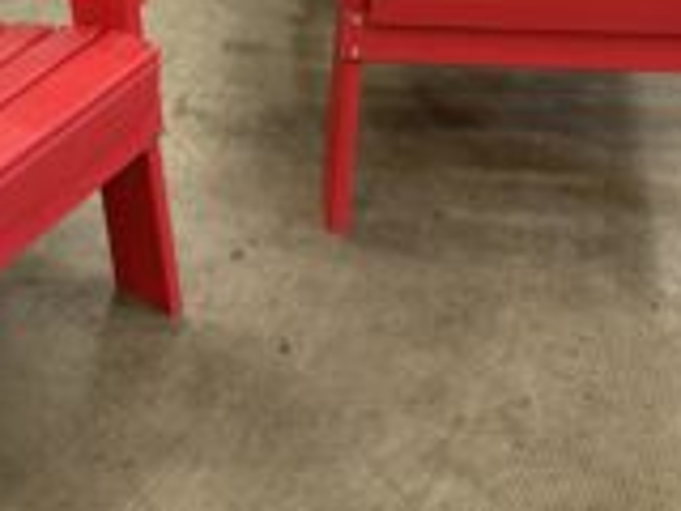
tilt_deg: -32.5
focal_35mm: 81
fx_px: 1594
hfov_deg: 23.5
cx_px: 68
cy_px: -23
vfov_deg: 17.7
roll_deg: -1.4
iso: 200
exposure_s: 1/60
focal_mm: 5.96
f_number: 1.6
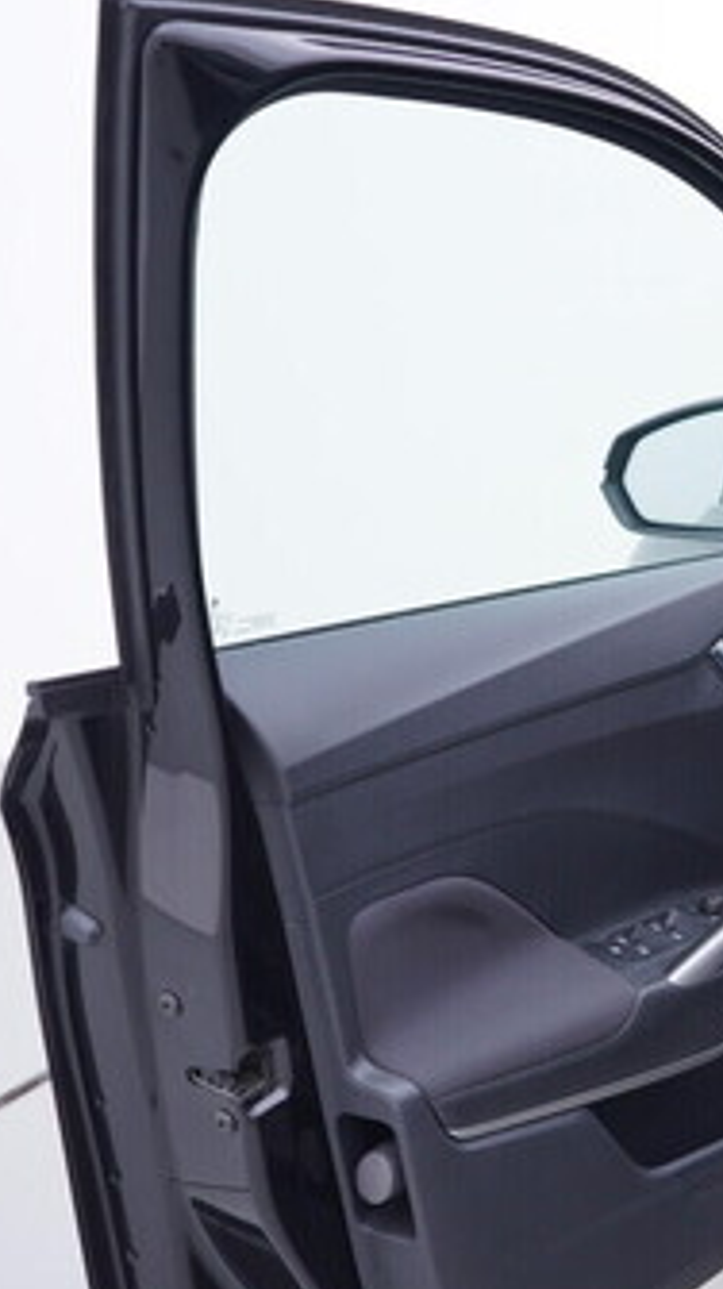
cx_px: 938
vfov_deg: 33.8
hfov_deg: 18.1
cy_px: 698
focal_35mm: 62
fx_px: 2117
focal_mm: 24
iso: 125
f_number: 3.2
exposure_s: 1/50
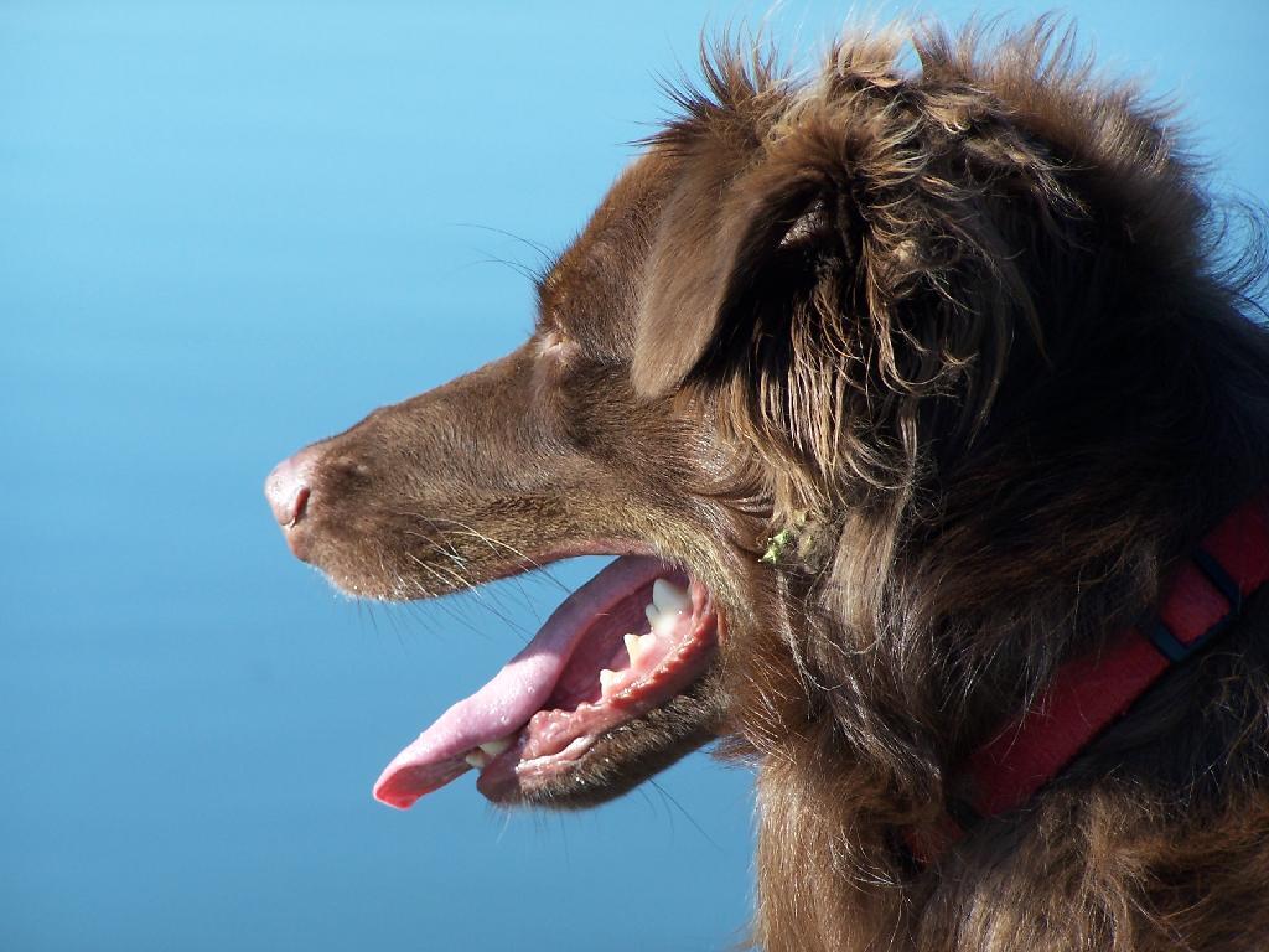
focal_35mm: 218
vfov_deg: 6.8
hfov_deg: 9.1
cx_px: 634
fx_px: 7992
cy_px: 476
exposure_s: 1/500
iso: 80
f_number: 3.2
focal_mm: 36.2
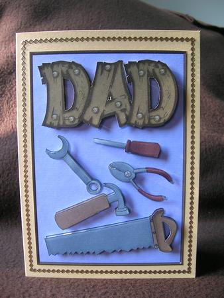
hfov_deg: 40.7
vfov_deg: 52.6
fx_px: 302
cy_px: 149
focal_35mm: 35
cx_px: 112
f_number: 2.8
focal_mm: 5.4
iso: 50
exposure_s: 1/32.2
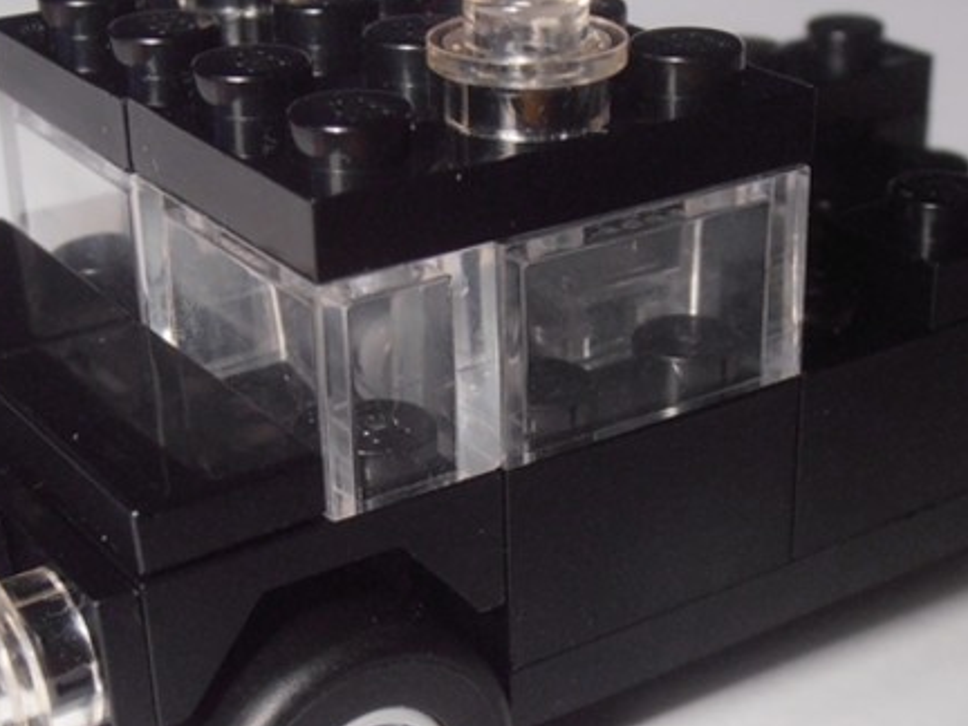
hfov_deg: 25.3
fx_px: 2153
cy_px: 503
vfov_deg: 19.1
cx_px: 513
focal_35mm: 77
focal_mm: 6.61
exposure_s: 1/25
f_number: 3.9
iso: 125
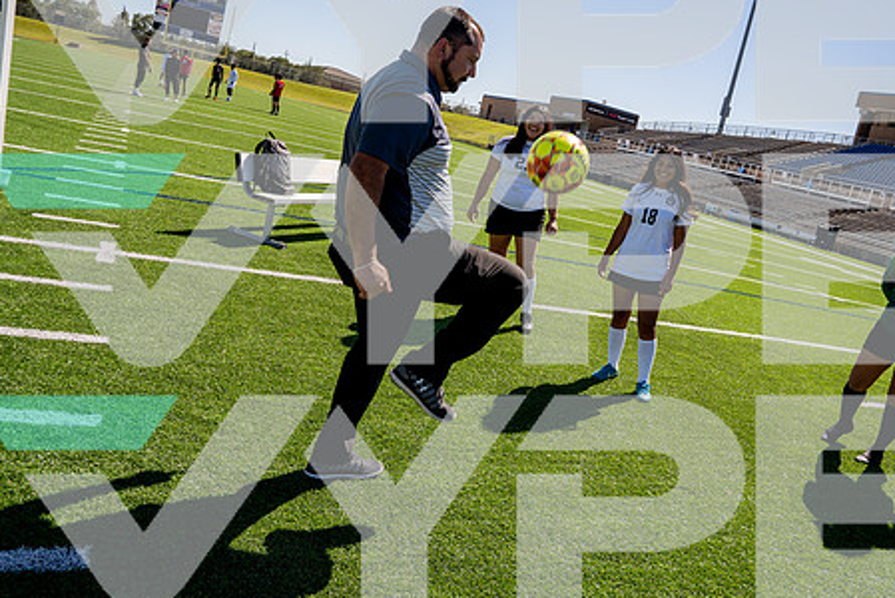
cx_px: 484
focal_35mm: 31
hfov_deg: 60.2
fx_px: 771
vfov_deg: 42.3
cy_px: 260
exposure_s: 1/250
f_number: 8
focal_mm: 24
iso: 100
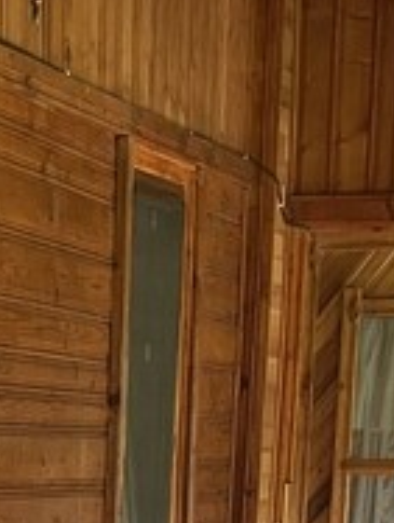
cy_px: 959
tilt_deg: -13.2
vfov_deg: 12.6
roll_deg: +0.3
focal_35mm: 142
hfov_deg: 10.2
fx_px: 2148
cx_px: -151
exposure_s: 1/118
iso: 125
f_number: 1.5
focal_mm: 5.7
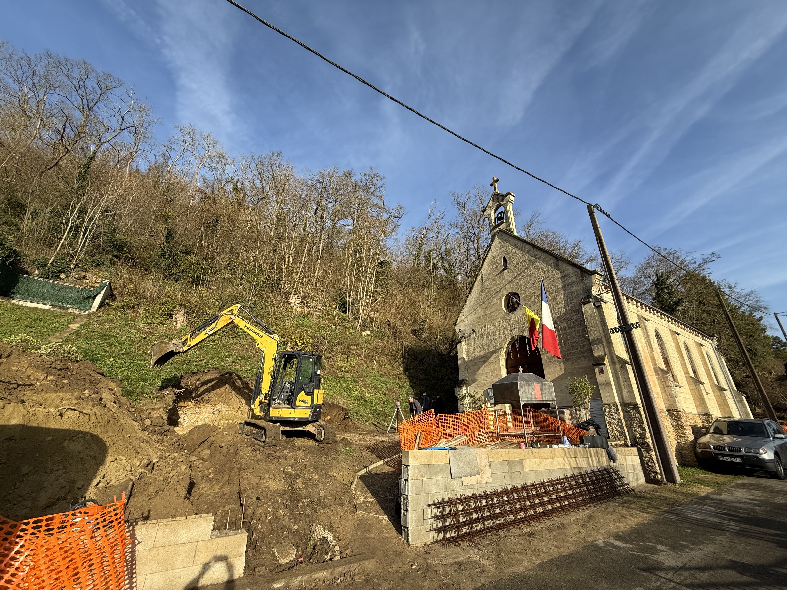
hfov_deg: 102.1
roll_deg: -0.7
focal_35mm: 14
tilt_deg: +24.4
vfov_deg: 85.7
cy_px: 295
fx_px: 318
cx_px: 394
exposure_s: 1/1068
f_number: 2.2
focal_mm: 2.22
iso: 50
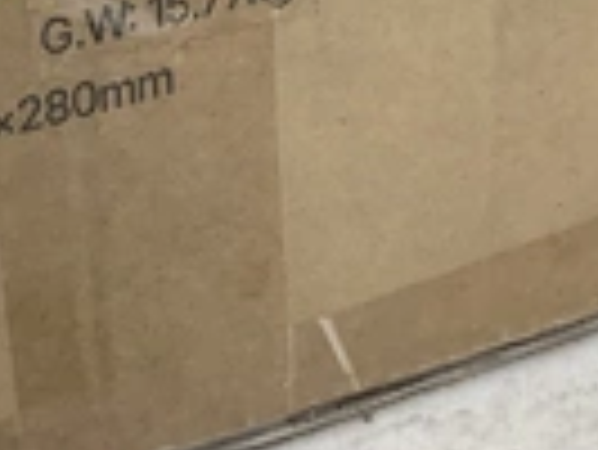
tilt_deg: -21.6
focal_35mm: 93
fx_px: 1608
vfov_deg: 15.5
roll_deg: +6.3
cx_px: 22
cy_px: -32
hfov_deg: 20.5
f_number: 2.4
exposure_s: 1/60
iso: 100
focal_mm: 3.3
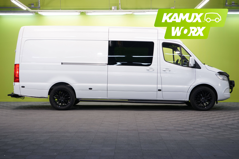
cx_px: 120
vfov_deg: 26.5
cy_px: 80
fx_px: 339
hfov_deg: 38.9
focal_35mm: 51
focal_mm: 51
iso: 500
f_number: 5.6
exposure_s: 1/30
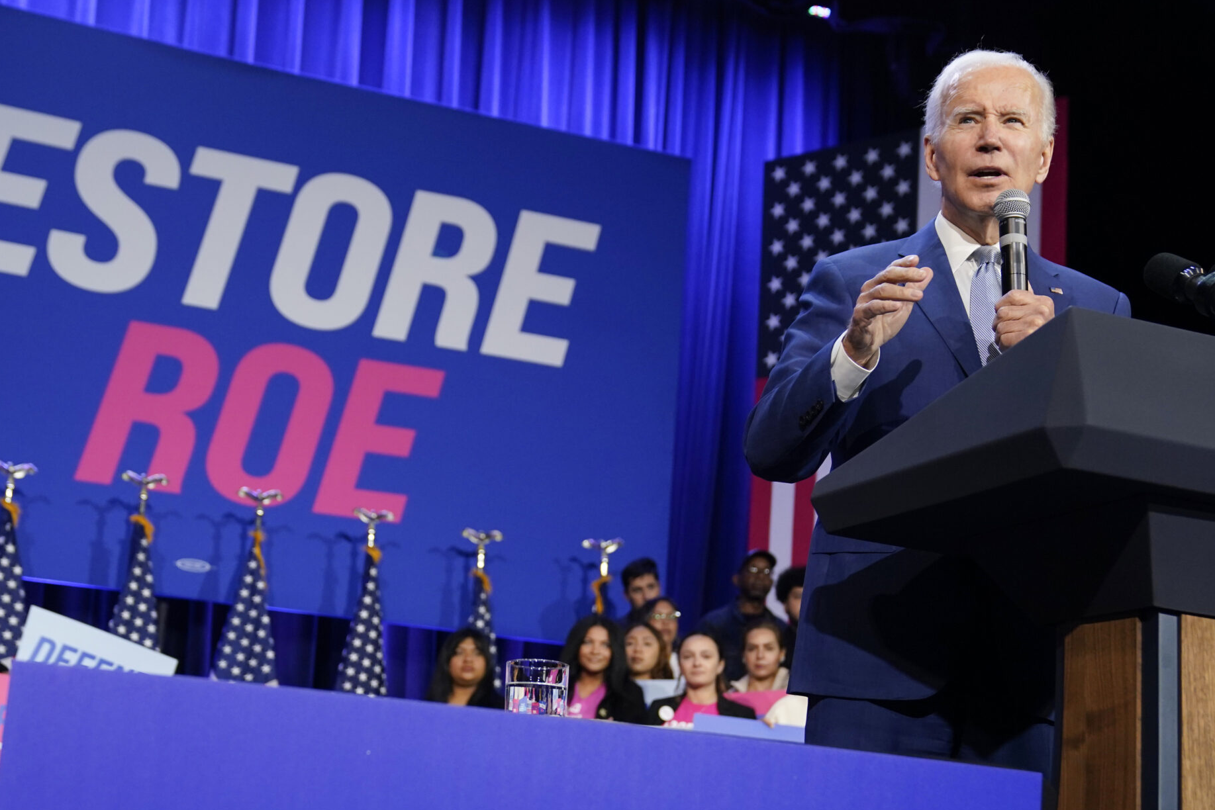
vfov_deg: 25.4
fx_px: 1789
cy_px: 542
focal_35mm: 53
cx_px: 536
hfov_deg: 37.5
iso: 2000
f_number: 3.2
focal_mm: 38
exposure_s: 1/400
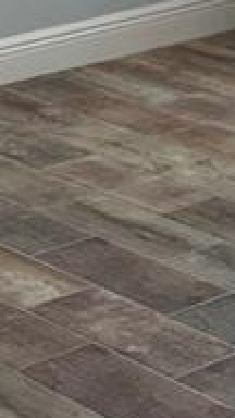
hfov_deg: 7.2
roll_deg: +0.3
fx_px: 1806
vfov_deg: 11.1
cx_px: 474
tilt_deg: +4.3
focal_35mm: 163
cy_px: -579
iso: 64
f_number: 1.78
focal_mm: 6.76
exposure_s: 1/184
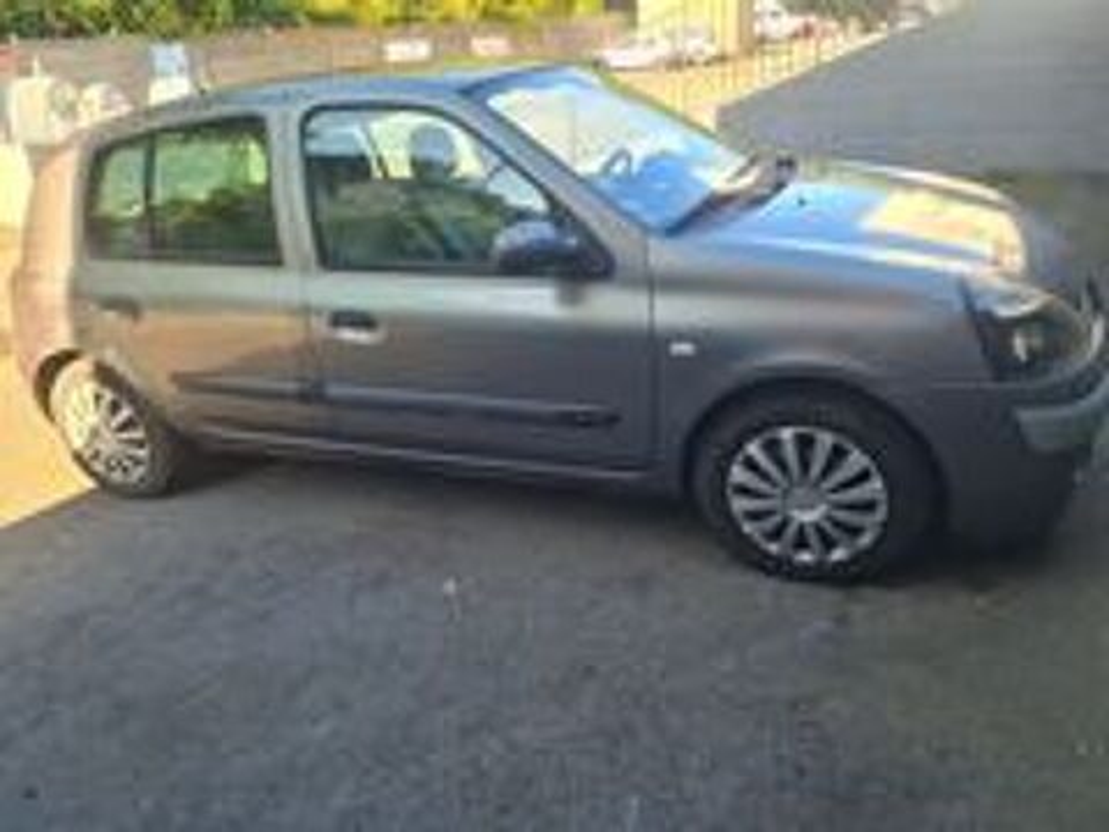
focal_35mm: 26
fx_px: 833
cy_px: 416
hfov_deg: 67.3
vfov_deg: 53.1
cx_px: 554
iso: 50
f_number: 1.8
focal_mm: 5.4
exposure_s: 1/186
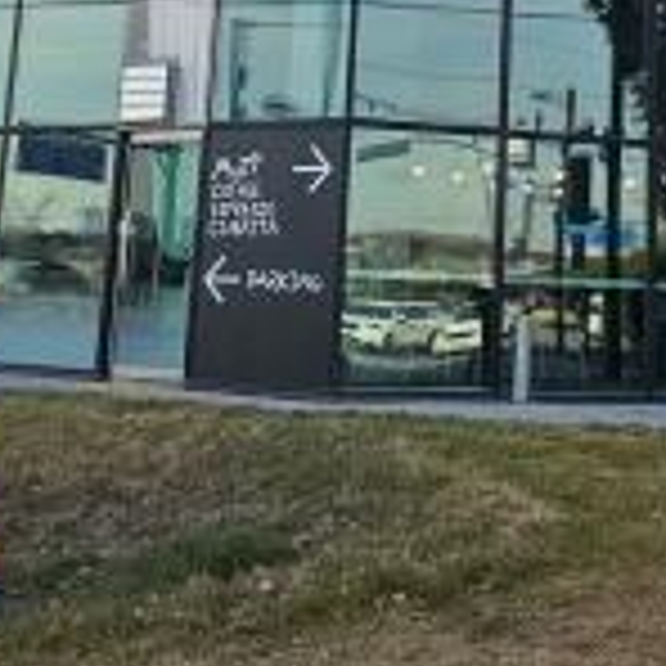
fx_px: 1350
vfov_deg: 25.6
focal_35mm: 62
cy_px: -72
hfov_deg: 27.6
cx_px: 436
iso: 50
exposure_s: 1/1228
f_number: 2.2
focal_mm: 2.2
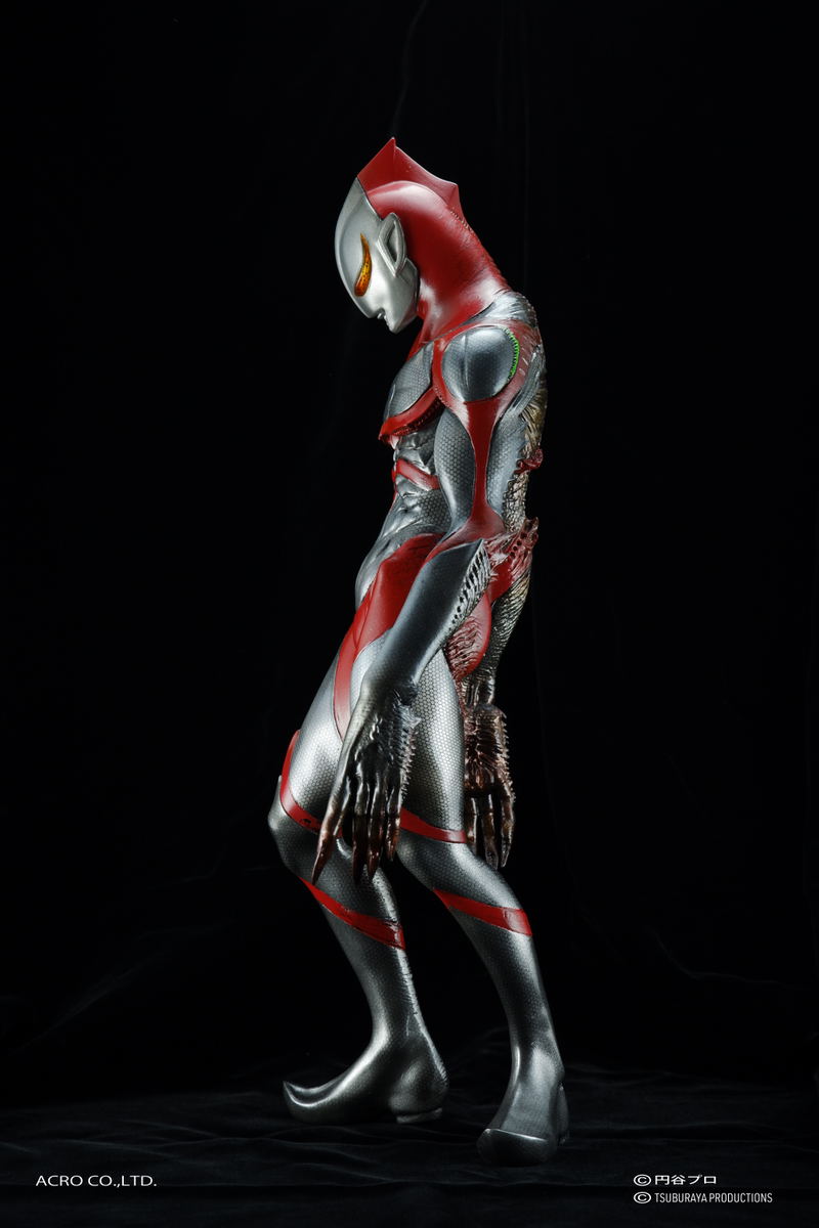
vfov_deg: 25.4
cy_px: 614
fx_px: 2730
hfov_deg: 17.1
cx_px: 410
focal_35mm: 80
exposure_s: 1/20
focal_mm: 53
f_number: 7.1
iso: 400
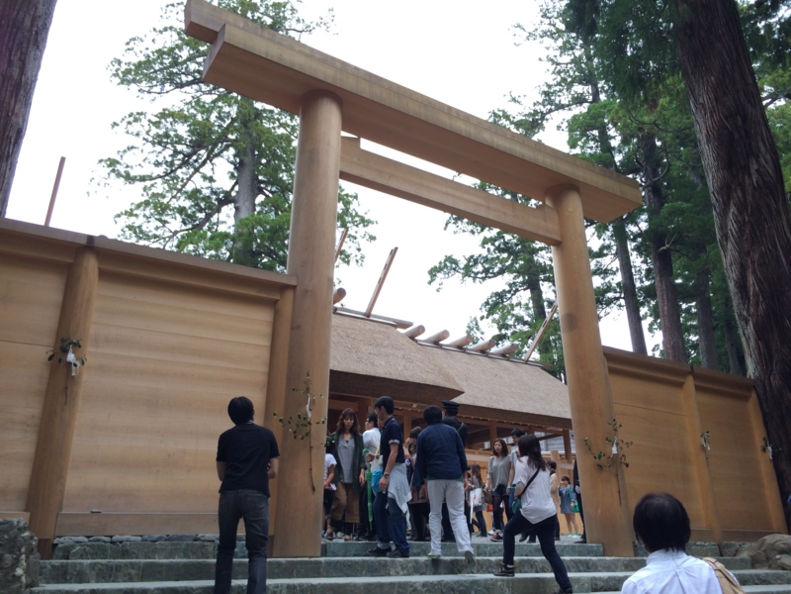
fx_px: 686
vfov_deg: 46.8
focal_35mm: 30
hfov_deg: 60.0
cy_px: 297
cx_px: 396
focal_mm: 4.12
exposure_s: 1/60
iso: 40
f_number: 2.2
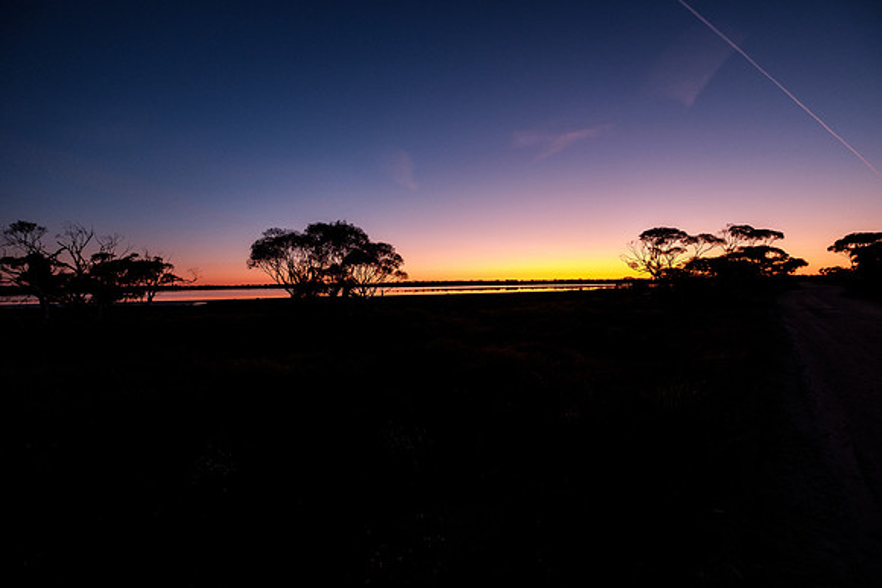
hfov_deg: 100.4
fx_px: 368
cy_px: 294
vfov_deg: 77.4
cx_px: 441
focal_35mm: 15
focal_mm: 10
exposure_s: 1/40
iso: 800
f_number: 4
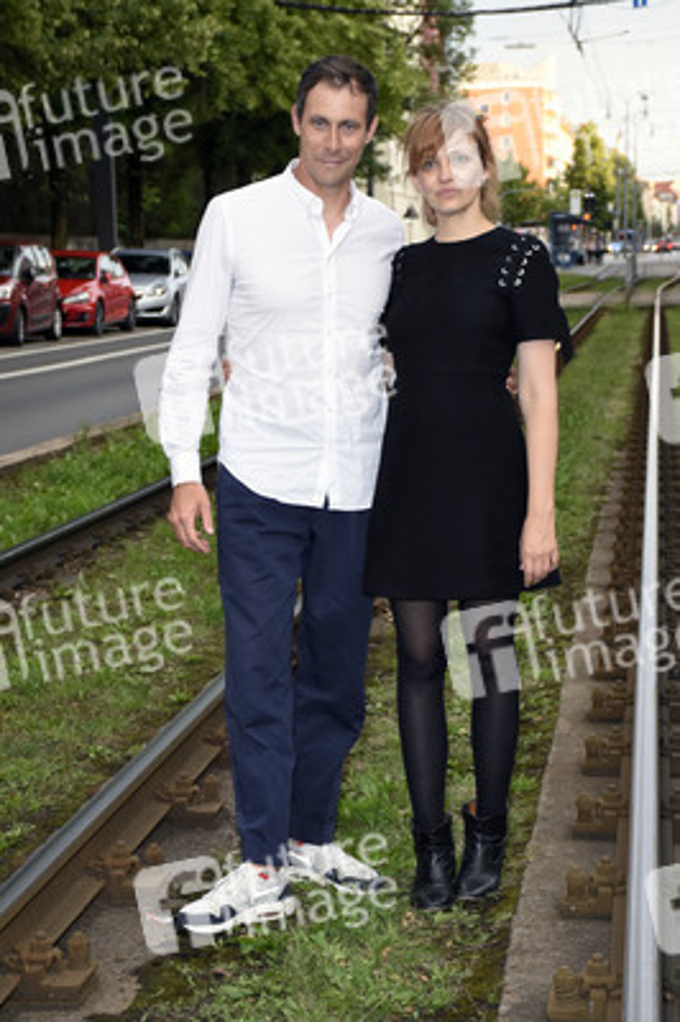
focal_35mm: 78
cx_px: 340
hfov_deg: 17.5
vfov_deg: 26.0
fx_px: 2214
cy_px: 511
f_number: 6.3
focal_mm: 52
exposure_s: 1/160
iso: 1000
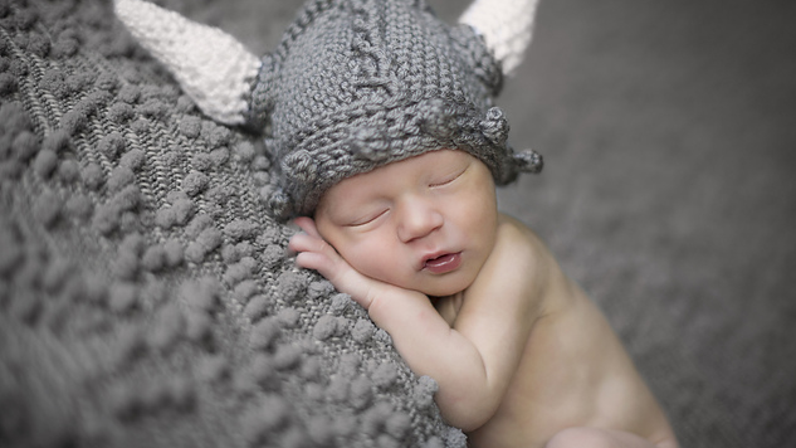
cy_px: 182
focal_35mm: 53
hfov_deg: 39.2
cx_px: 401
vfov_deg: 22.6
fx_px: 1119
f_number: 1.8
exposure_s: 1/400
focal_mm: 50
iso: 800
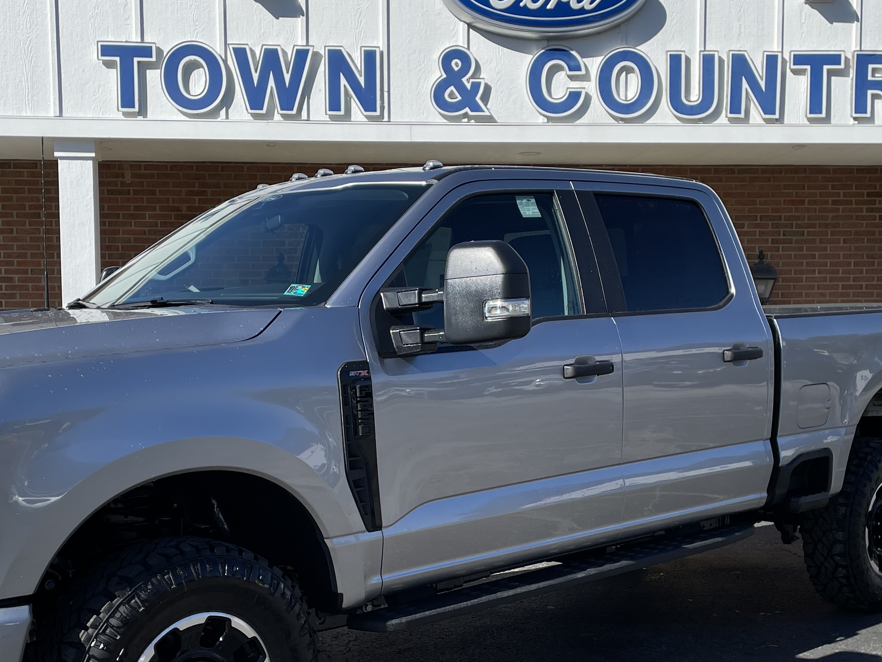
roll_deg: +0.7
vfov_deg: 29.5
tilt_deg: -4.1
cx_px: 438
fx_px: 1249
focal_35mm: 49
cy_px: 433
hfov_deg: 38.9
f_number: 1.6
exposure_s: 1/3509
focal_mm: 4.2
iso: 32
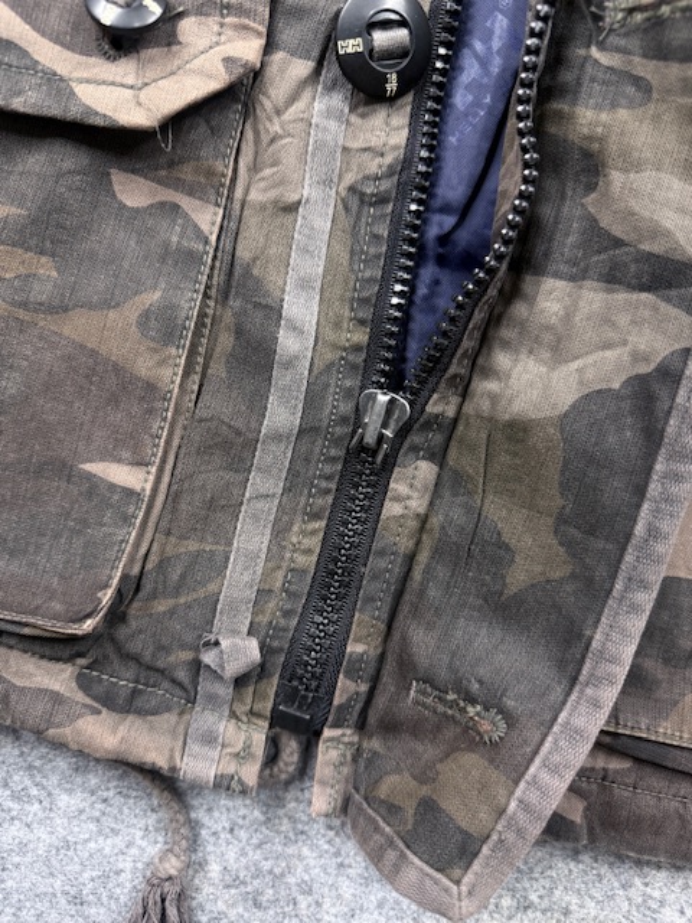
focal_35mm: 24
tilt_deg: -67.0
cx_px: 346
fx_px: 640
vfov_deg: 71.6
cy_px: 462
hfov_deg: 56.8
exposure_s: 1/100
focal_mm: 6.76
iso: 200
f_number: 1.78
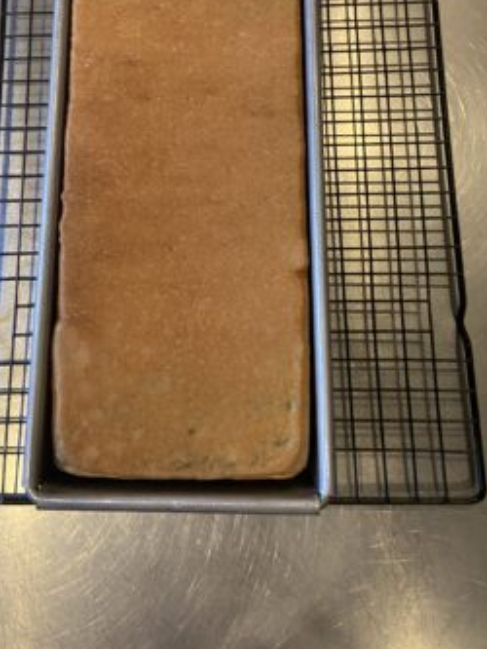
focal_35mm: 39
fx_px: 731
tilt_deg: -74.5
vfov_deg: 46.5
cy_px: 179
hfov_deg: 36.8
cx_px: 211
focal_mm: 4.25
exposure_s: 1/50
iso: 320
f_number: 1.8
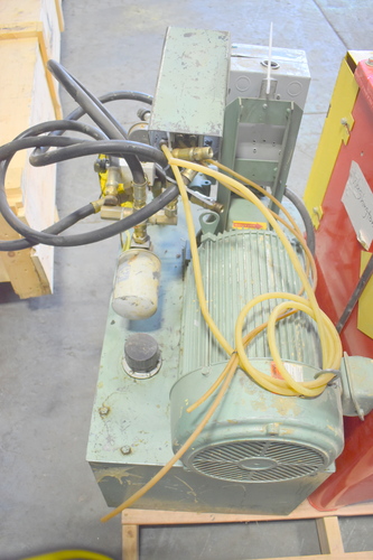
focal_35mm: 30
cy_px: 280
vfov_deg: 61.9
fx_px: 467
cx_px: 186
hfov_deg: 43.6
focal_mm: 20
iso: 800
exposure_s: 1/250
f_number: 3.8
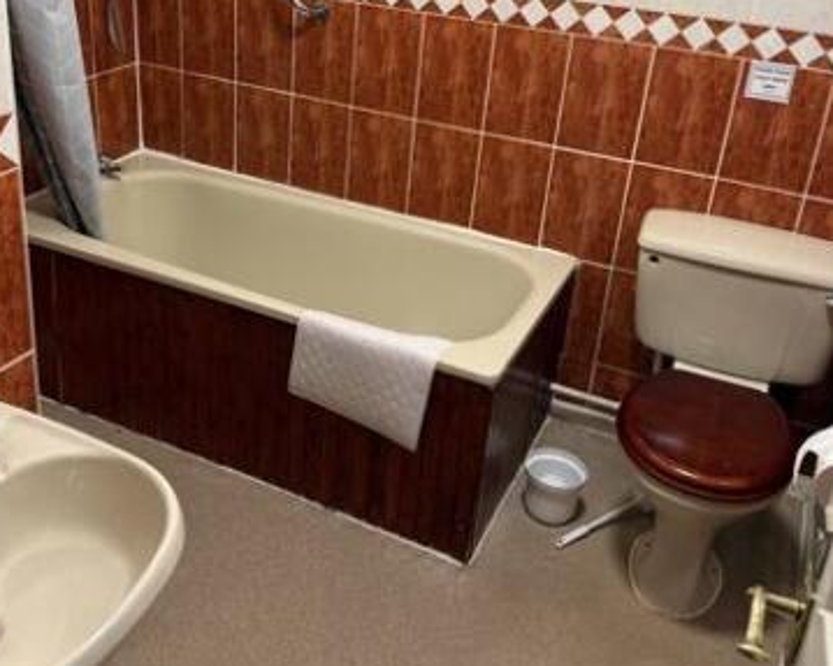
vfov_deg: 38.5
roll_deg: -3.5
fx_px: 937
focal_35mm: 38
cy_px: 203
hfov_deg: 47.8
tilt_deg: -22.1
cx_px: 352
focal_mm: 6.76
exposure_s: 1/50
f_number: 1.78
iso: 160
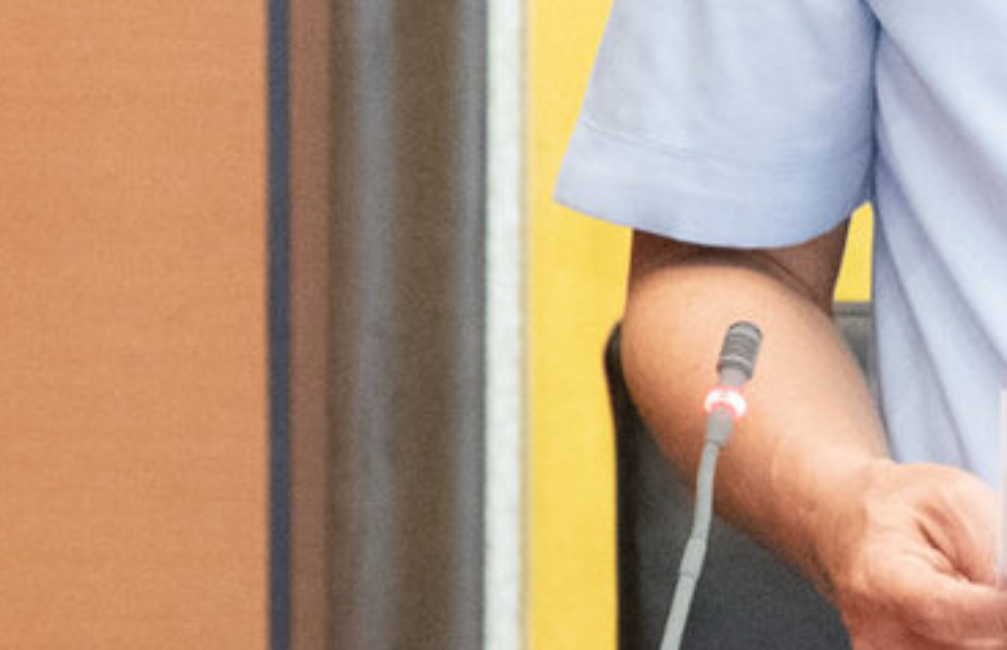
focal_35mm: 1162
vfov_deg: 1.2
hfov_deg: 1.8
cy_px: -304
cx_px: 1139
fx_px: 32191
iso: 3200
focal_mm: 160
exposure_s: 1/160
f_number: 4
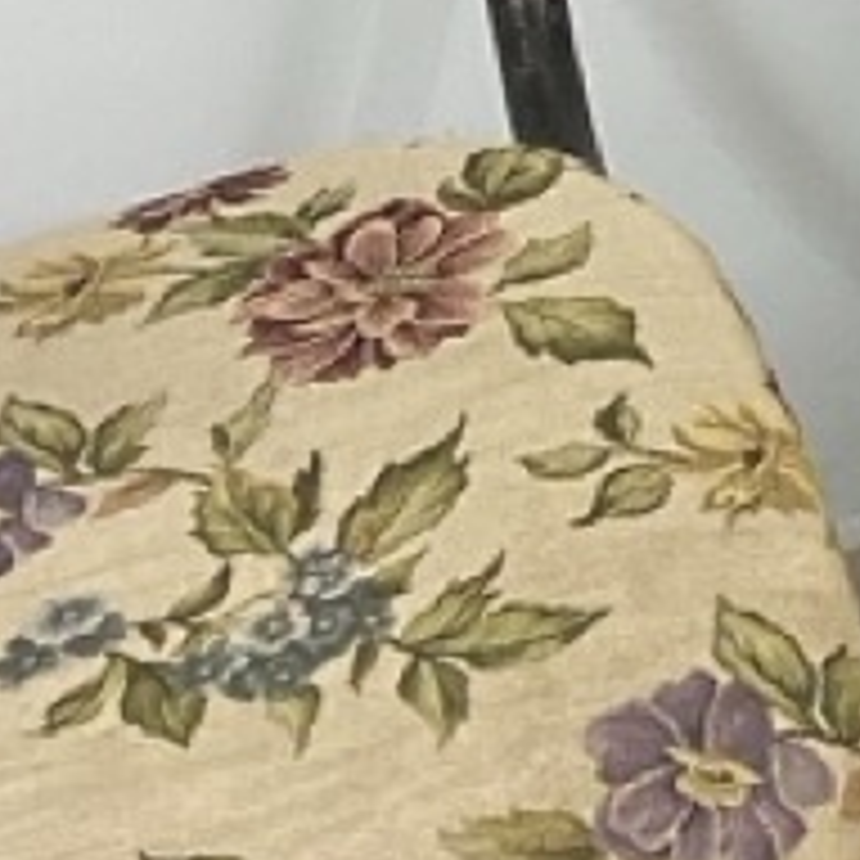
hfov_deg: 9.8
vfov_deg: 9.4
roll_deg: +0.8
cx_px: 2157
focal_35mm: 154
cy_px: -1544
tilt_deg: -13.0
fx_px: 4329
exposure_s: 1/50
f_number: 1.8
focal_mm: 4.25
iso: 200
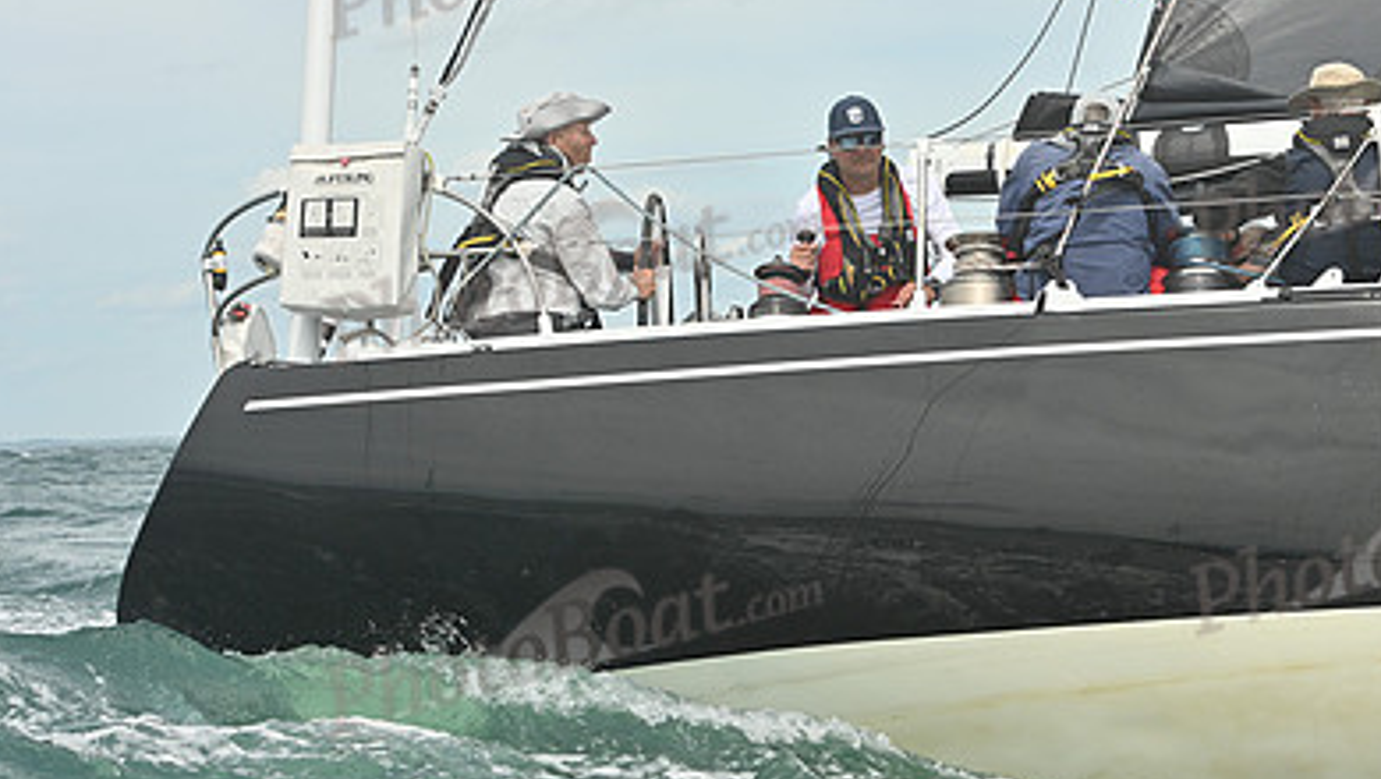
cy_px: 409
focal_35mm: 109
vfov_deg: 11.1
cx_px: 1009
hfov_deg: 19.5
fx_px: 3994
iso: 320
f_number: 8
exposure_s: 1/1250
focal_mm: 70
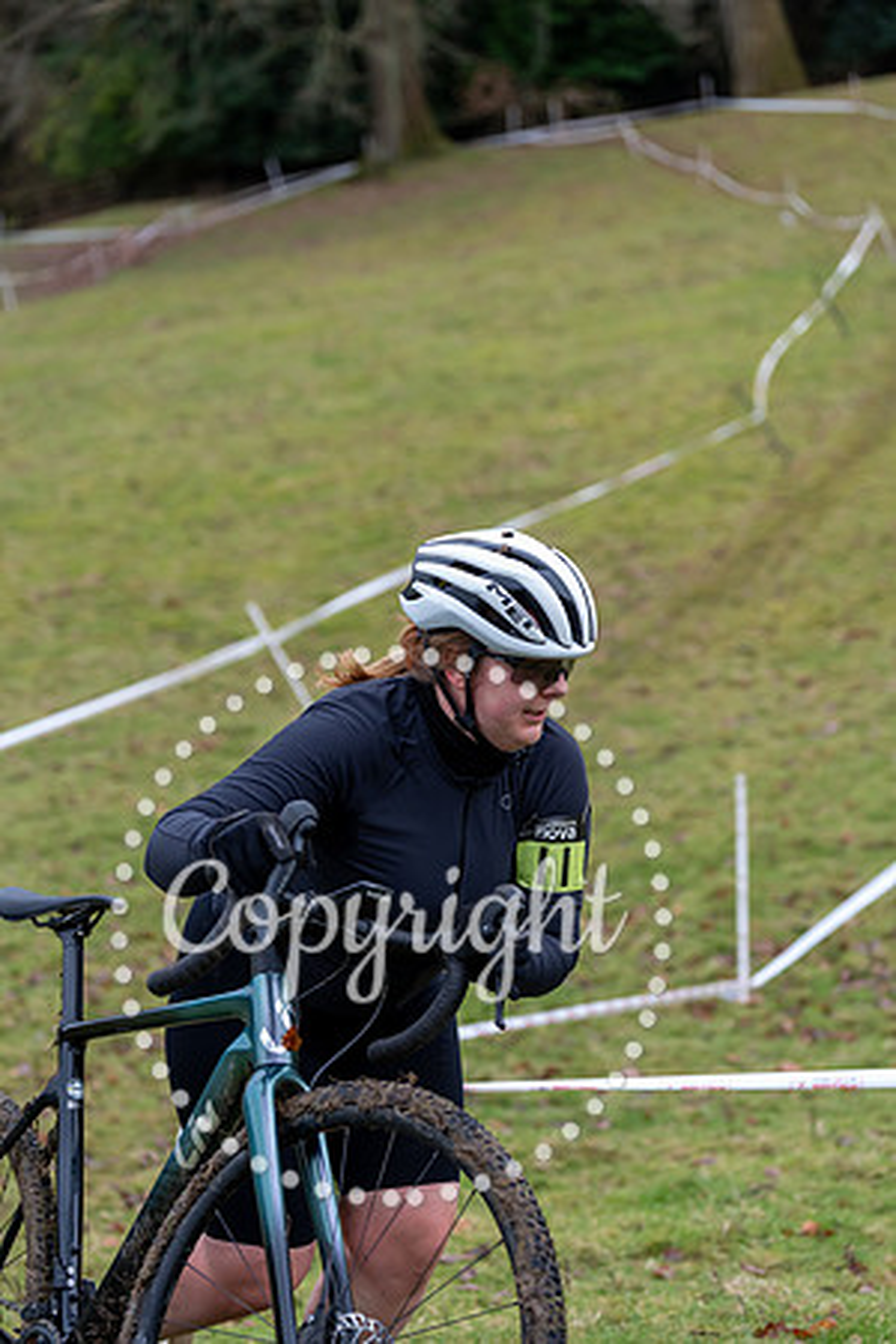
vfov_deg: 28.8
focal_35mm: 70
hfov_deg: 19.5
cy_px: 672
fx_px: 2613
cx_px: 448
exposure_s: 1/1000
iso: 1600
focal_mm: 70
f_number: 3.2
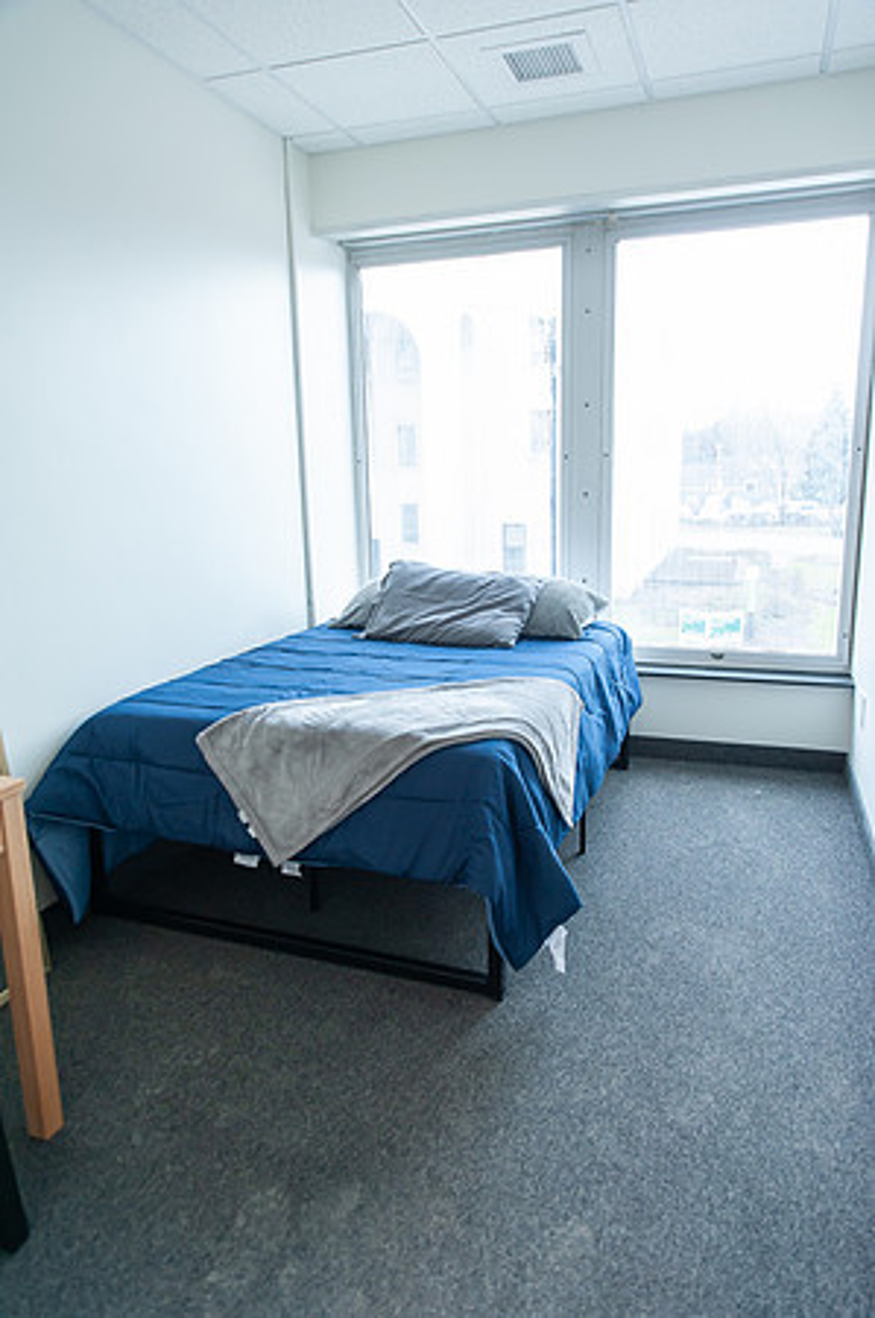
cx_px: 438
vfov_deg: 73.8
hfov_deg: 53.0
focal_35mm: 24
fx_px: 877
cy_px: 659
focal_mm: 24
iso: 640
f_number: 3.5
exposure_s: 1/125
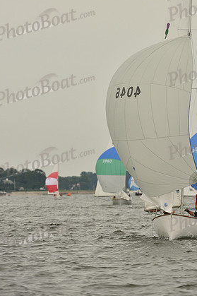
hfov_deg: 3.5
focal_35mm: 388
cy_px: 115
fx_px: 3187
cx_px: 132
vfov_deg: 5.3
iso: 320
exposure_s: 1/1600
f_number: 6.3
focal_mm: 280
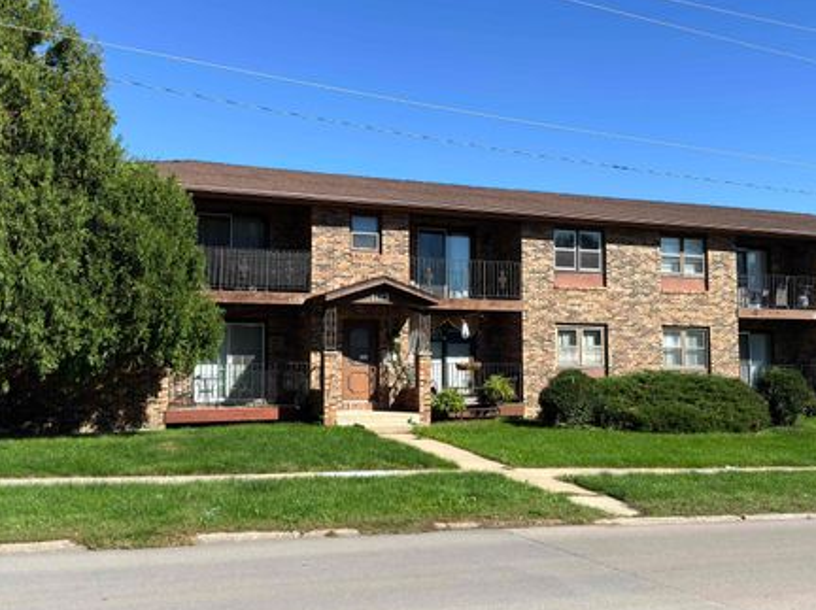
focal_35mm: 37
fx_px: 871
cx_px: 397
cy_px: 289
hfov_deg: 50.2
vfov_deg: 38.6
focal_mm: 6.76
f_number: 1.78
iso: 80
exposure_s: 1/4098
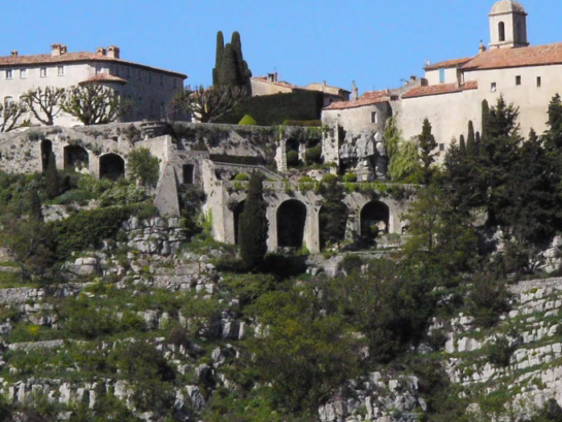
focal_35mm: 321
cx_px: 331
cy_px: 127
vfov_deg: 4.6
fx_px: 5213
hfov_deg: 6.2
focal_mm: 28.5
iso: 400
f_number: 8
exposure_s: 1/2000
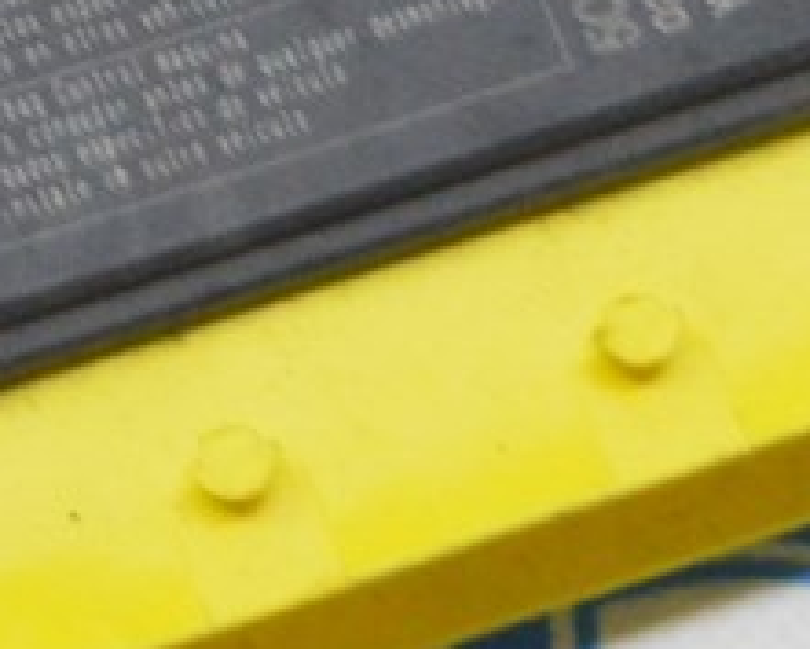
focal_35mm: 248
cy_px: -258
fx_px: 5948
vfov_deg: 6.2
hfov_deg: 7.8
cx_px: 110
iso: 6400
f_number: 20
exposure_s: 1/20
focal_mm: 38
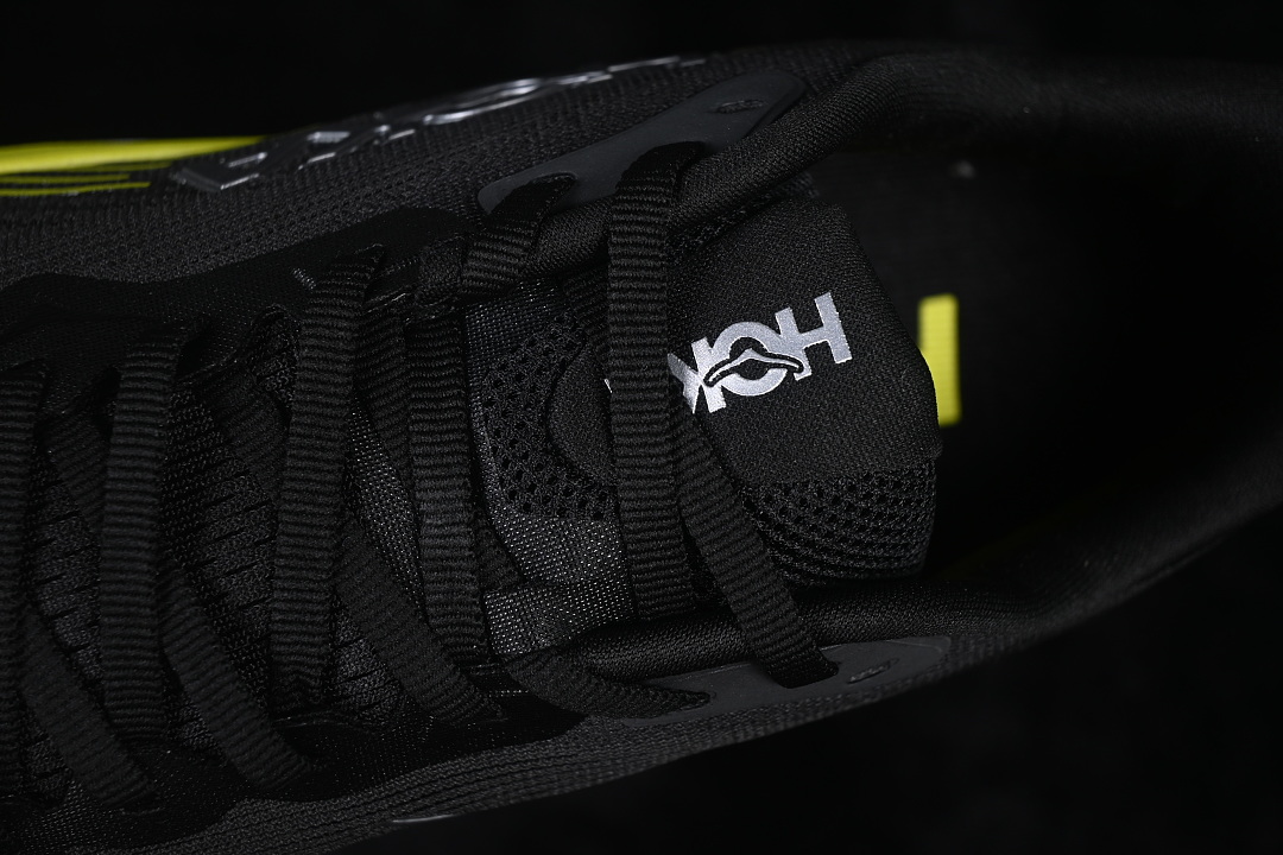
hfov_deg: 27.0
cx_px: 642
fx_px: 2673
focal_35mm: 75
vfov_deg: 18.2
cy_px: 428
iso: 160
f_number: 6.3
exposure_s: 1/60
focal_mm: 50
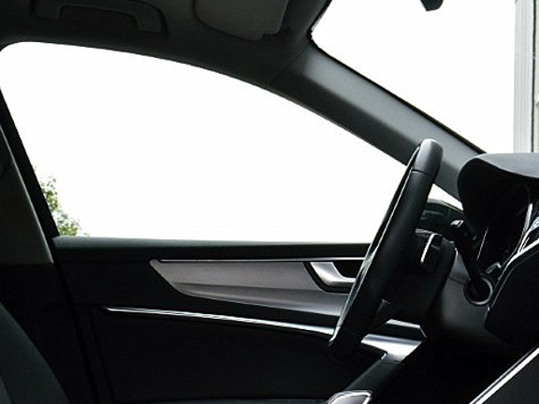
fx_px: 1199
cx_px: 345
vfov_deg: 18.7
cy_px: 388
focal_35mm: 77
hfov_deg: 25.2
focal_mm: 22
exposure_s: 1/80
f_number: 8
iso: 400
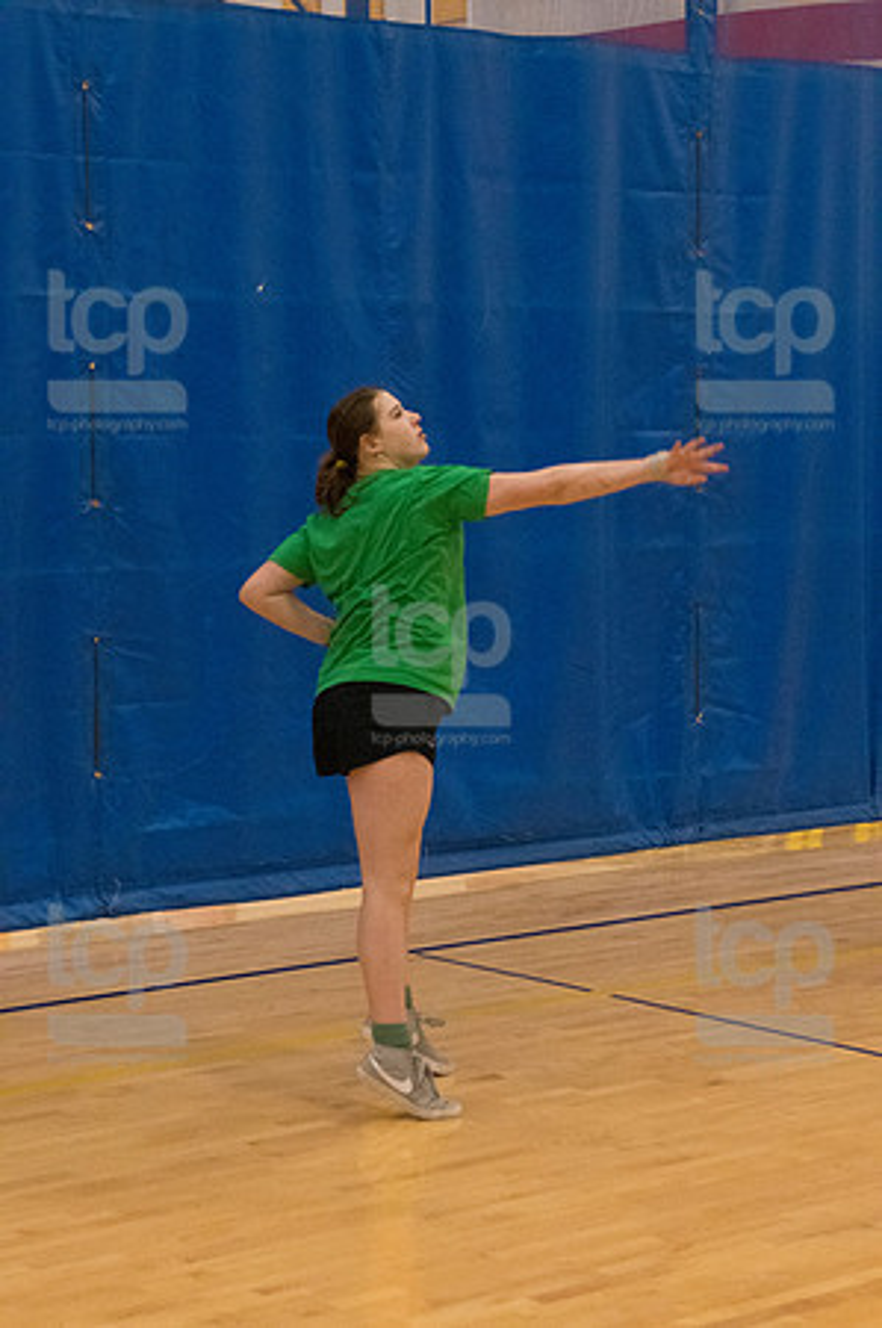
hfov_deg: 17.5
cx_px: 441
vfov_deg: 26.0
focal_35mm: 78
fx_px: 2873
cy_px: 664
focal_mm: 52
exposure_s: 1/400
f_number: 5.6
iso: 10000
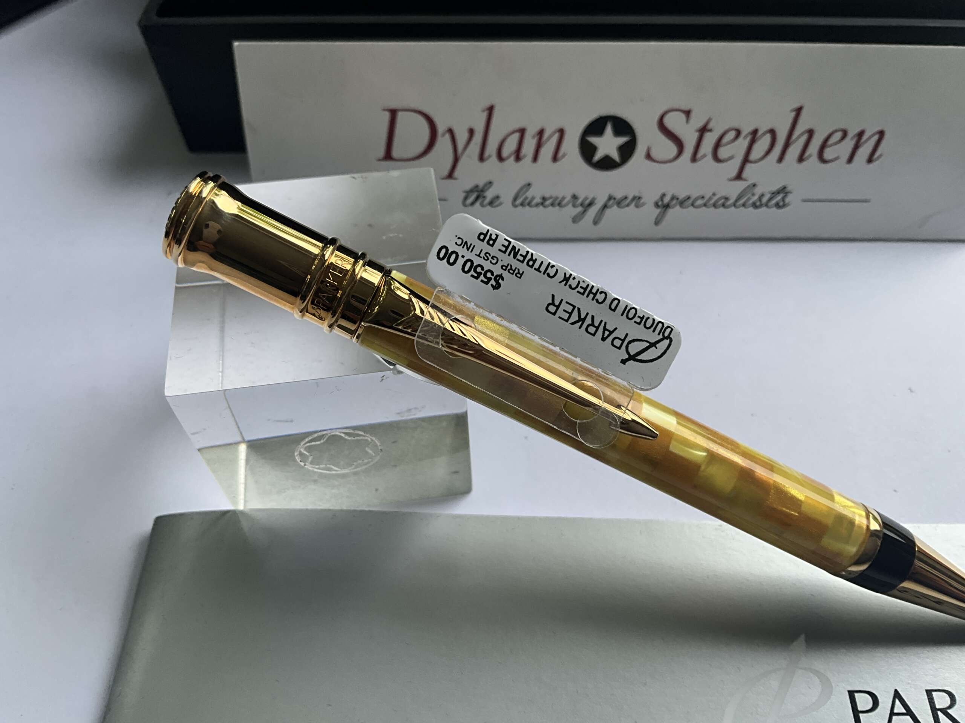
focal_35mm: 29
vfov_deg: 48.2
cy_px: 362
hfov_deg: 61.7
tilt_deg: -55.7
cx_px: 482
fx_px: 808
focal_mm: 3
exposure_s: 1/273
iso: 25
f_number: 1.8
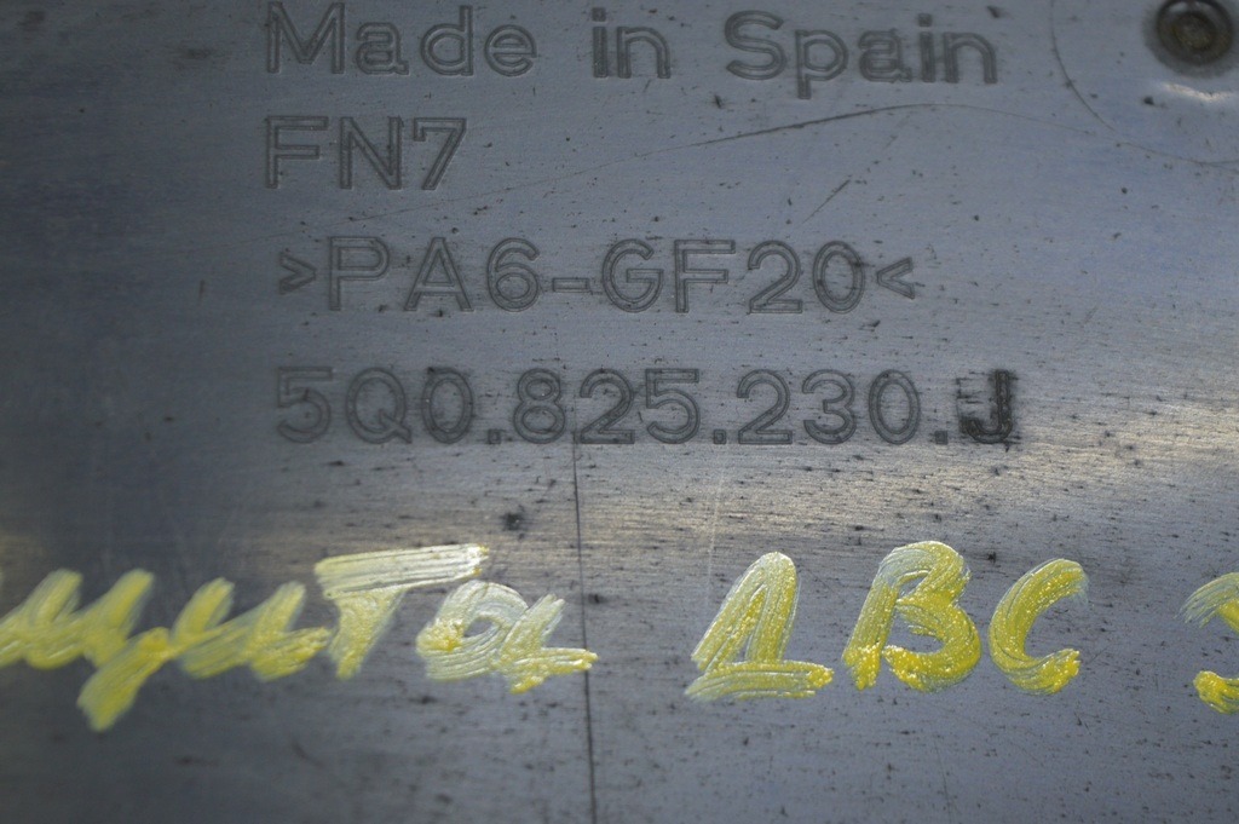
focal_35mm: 82
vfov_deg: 16.5
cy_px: 412
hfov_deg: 24.6
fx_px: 2837
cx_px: 620
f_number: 5.6
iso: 400
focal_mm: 55
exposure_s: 1/40
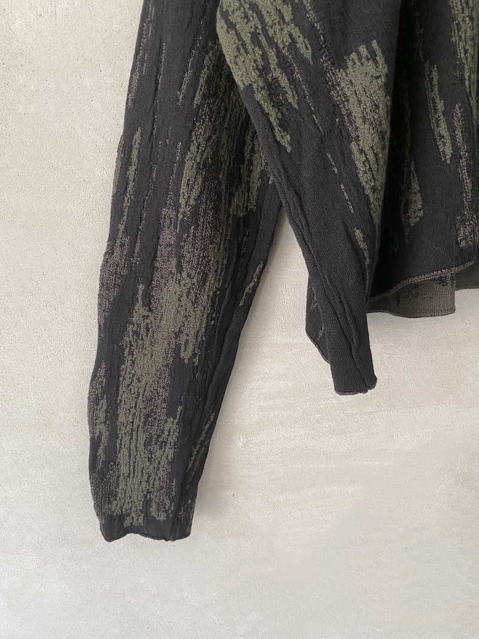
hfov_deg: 53.1
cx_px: 240
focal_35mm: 26
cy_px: 320
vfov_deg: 67.3
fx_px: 480
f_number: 1.8
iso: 200
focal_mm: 4.25
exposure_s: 1/60
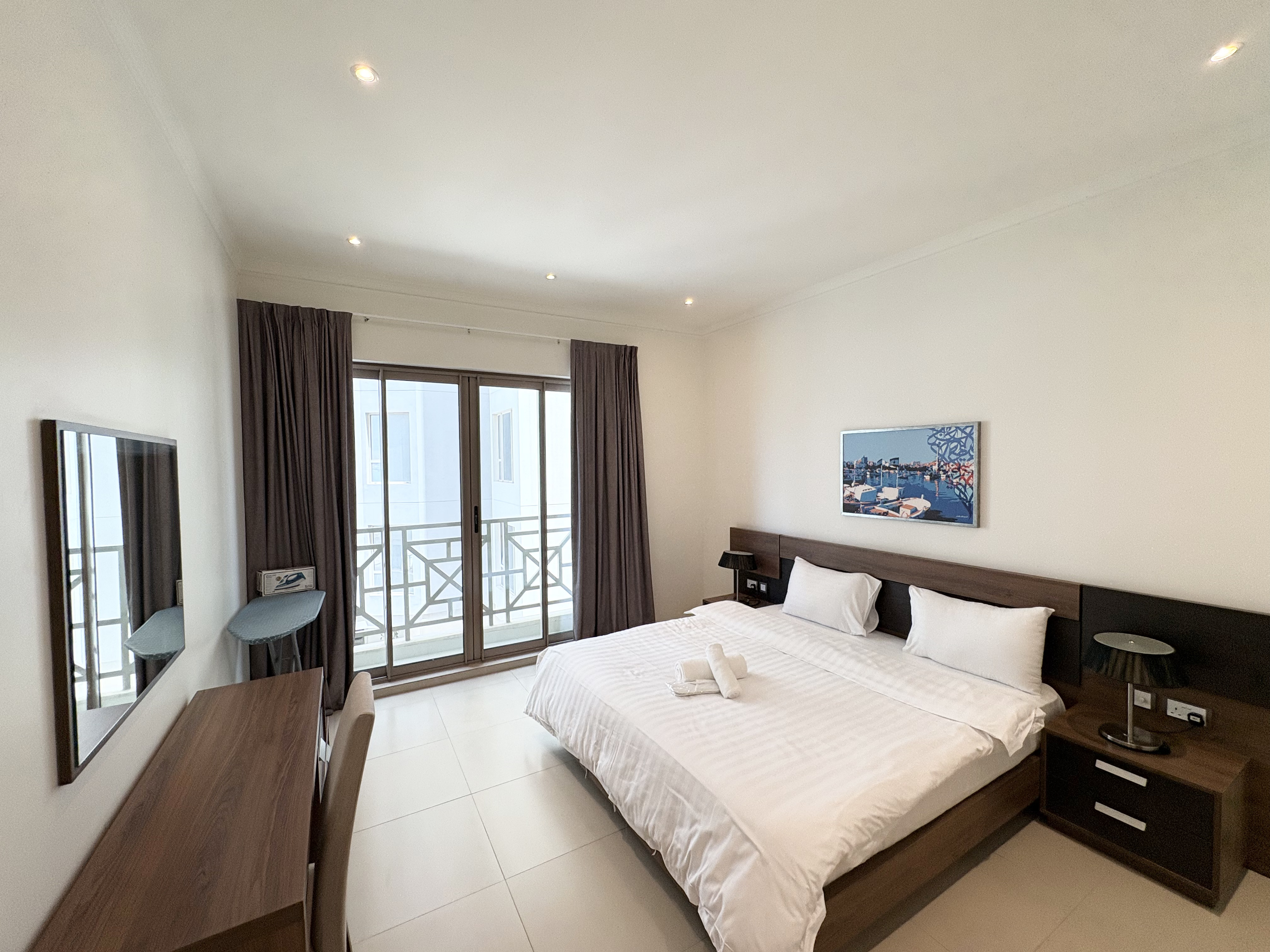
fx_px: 514
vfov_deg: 85.7
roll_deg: +1.6
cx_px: 635
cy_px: 476
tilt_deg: -2.5
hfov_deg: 102.1
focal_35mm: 14
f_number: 2.2
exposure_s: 1/100
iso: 64
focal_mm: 2.22
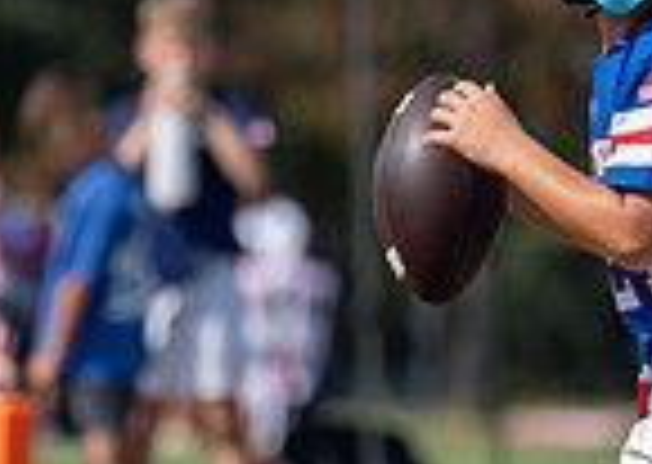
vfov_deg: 1.2
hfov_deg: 1.7
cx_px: 678
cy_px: 161
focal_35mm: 1213
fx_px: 22420
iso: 100
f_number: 2.8
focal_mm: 133
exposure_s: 1/1600
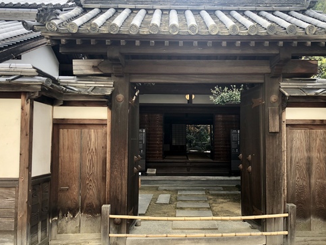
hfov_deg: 53.7
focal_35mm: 34
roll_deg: -0.1
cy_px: 129
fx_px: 320
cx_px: 189
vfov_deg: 41.8
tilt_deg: +1.1
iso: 20
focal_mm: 4
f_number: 1.8
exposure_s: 1/190
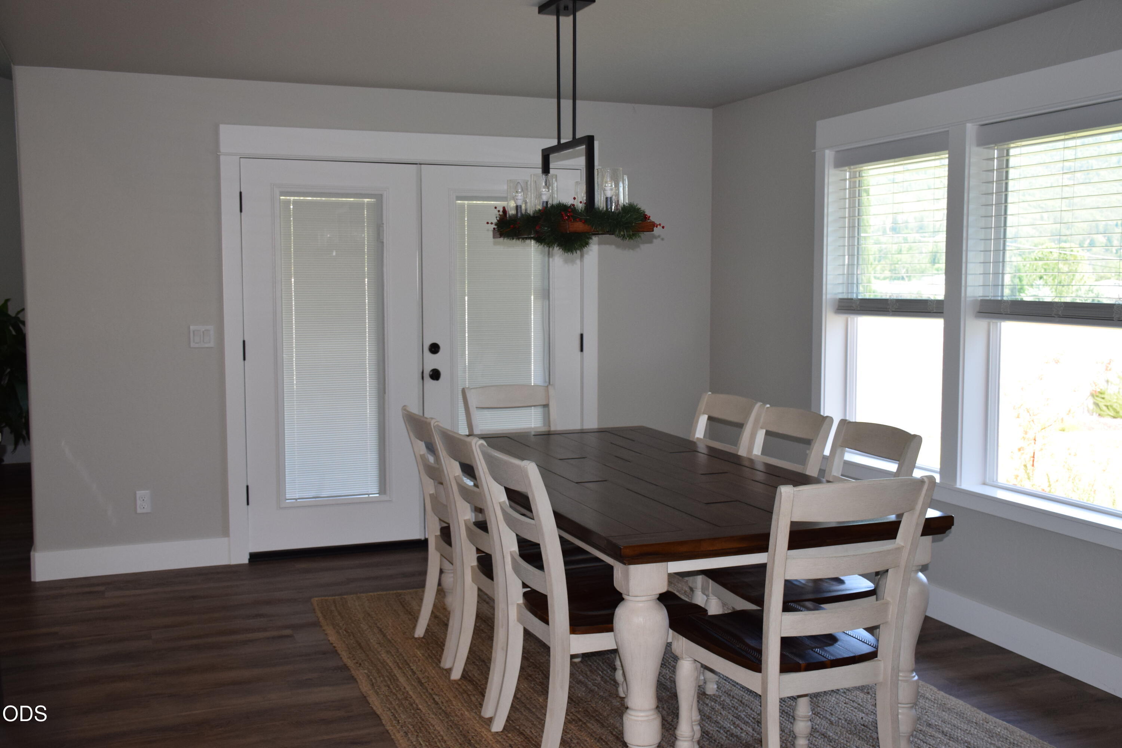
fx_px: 1122
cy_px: 374
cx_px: 561
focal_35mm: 36
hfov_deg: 53.1
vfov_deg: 36.9
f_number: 5.6
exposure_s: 1/125
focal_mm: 24
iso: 720
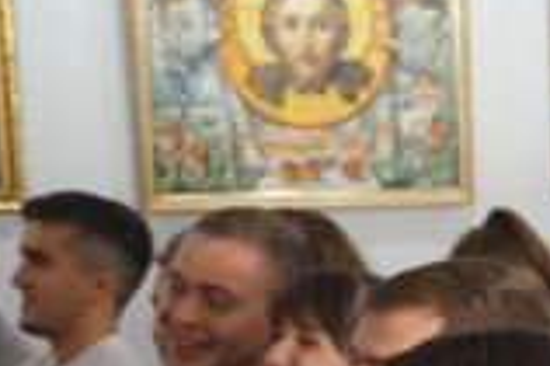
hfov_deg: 10.3
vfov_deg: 7.2
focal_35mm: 186
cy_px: 598
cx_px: 1037
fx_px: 2839
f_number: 4
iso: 2000
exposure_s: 1/160
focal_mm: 28
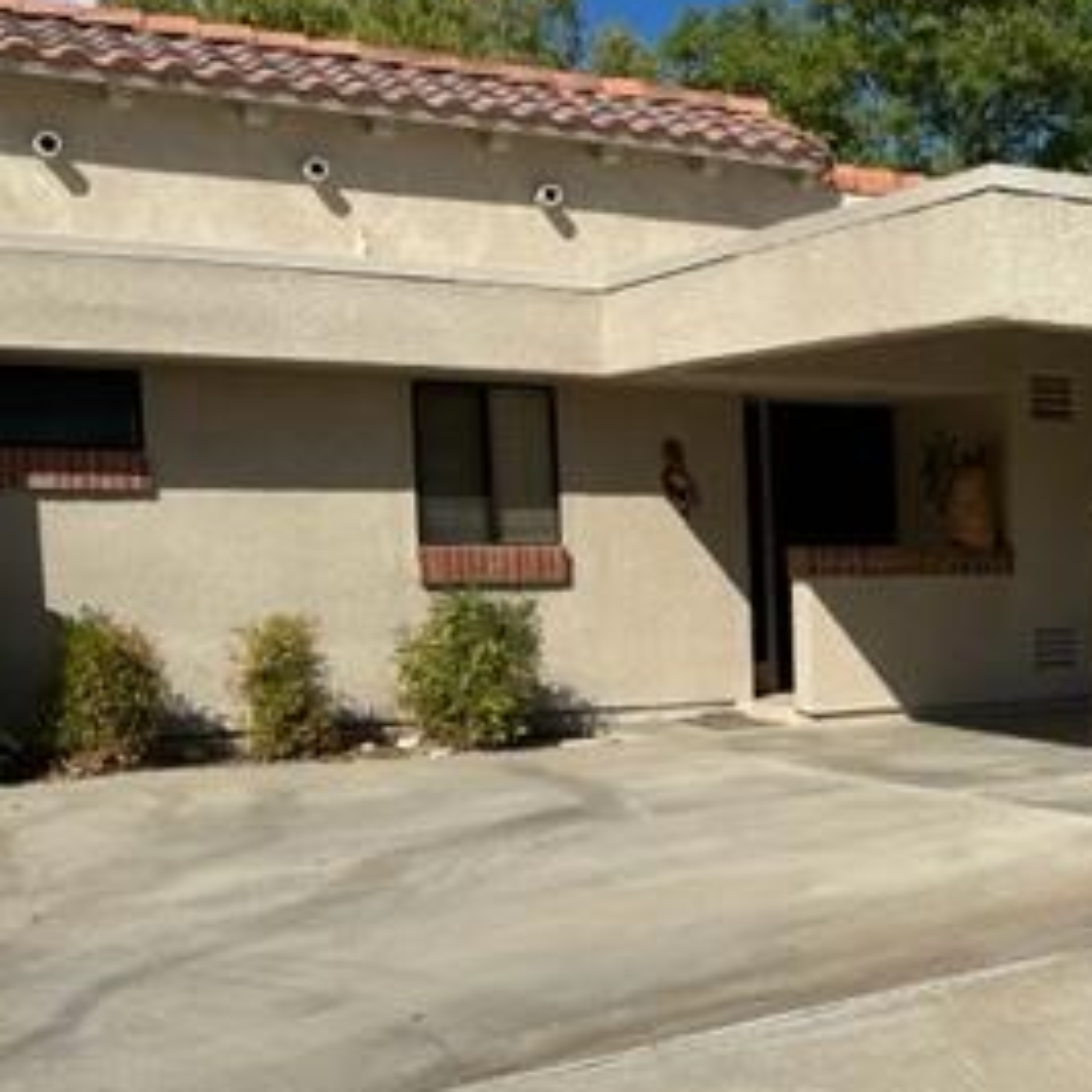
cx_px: 1117
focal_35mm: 51
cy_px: 727
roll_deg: +0.3
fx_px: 1820
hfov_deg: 30.8
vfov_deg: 33.1
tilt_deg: -4.8
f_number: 1.78
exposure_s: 1/8929
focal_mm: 6.86
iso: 80
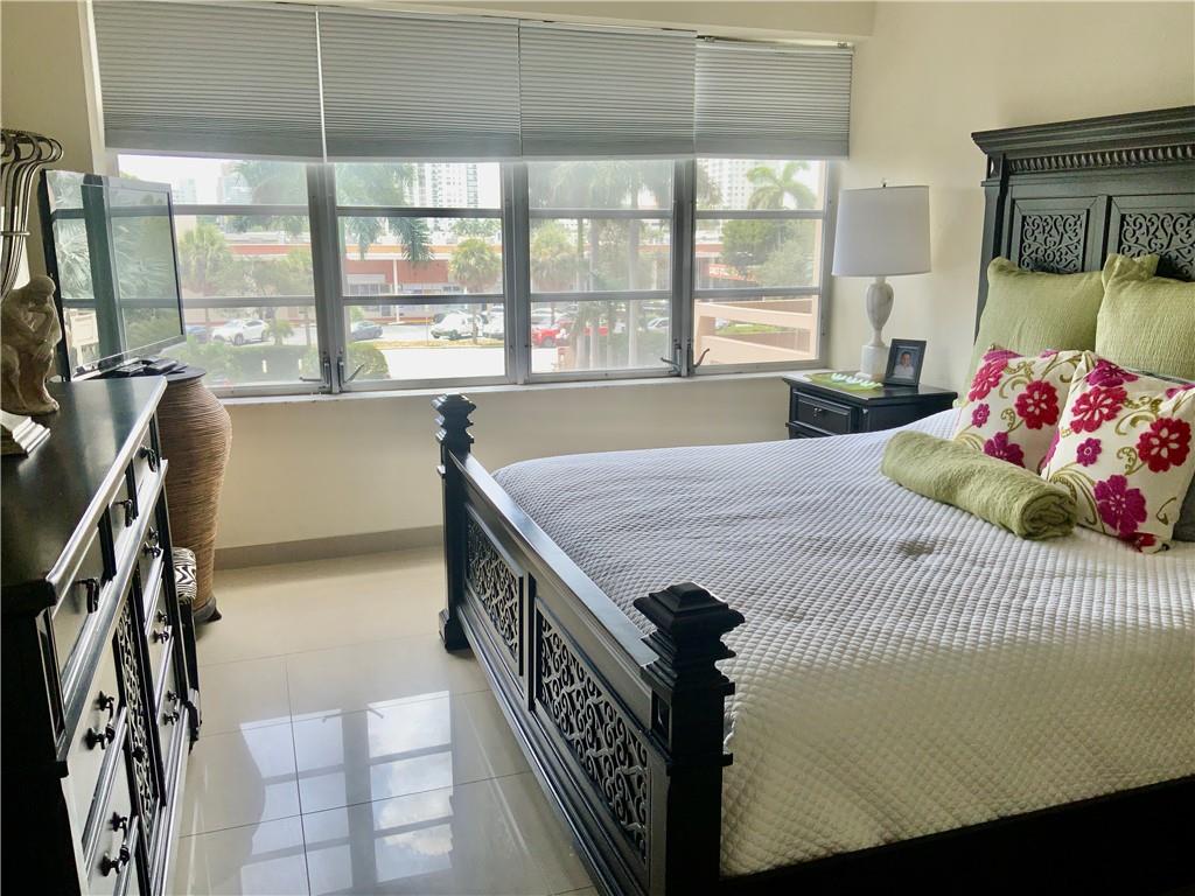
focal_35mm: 29
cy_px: 448
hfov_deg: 61.7
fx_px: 1001
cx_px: 598
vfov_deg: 48.2
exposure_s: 1/128
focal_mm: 3
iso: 16
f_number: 1.8
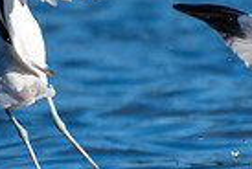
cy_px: 72
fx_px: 32501
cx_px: 23
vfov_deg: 0.3
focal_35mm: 4633
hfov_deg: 0.4
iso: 280
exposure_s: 1/2000
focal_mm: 500
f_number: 5.6
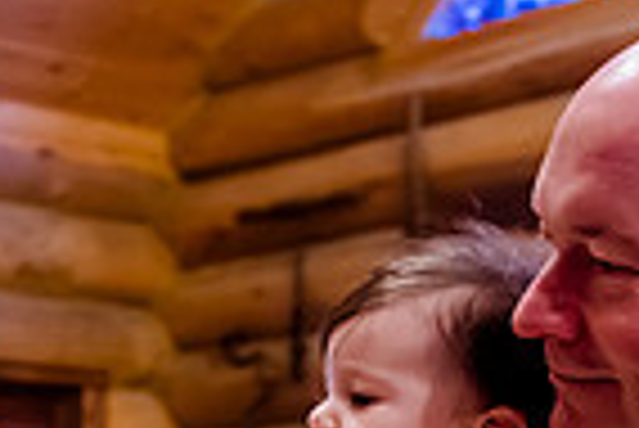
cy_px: 664
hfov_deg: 17.1
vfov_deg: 11.3
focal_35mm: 116
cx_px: -63
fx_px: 2061
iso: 2500
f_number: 2.8
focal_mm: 28
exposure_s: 1/160
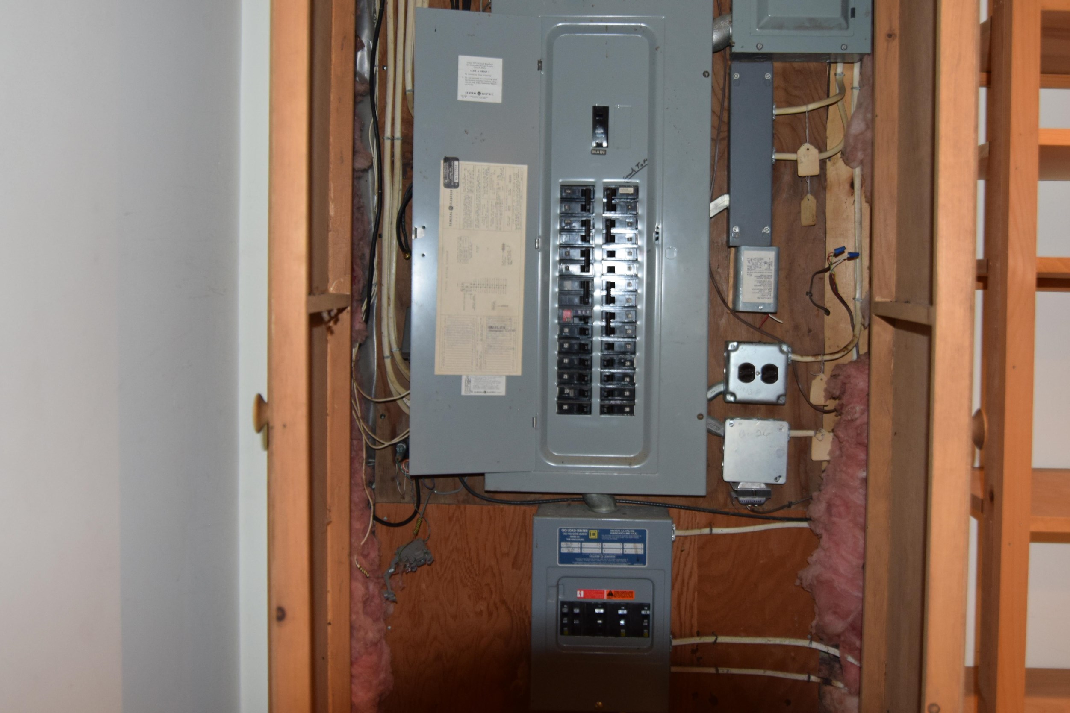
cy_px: 305
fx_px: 821
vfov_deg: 46.8
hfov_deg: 66.1
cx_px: 581
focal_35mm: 28
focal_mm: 15
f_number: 2.8
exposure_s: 1/60
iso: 720
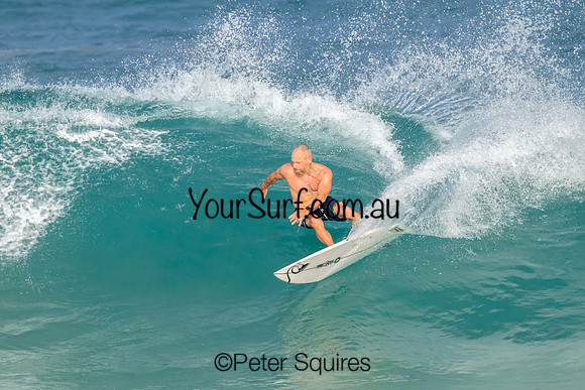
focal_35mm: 699
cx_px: 337
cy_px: 205
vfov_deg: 2.0
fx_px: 11360
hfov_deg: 2.9
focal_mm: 600
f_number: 11
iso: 800
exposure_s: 1/1600
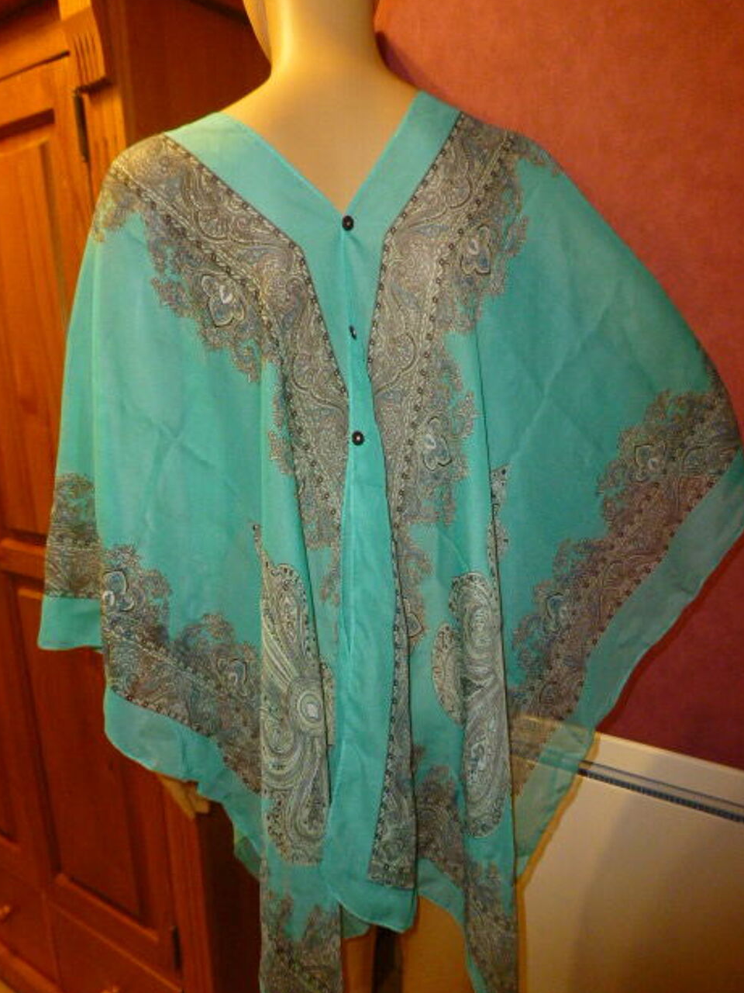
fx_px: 716
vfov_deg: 69.4
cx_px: 371
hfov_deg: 54.9
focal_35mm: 25
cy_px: 512
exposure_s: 1/20
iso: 800
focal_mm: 4.3
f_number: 3.3
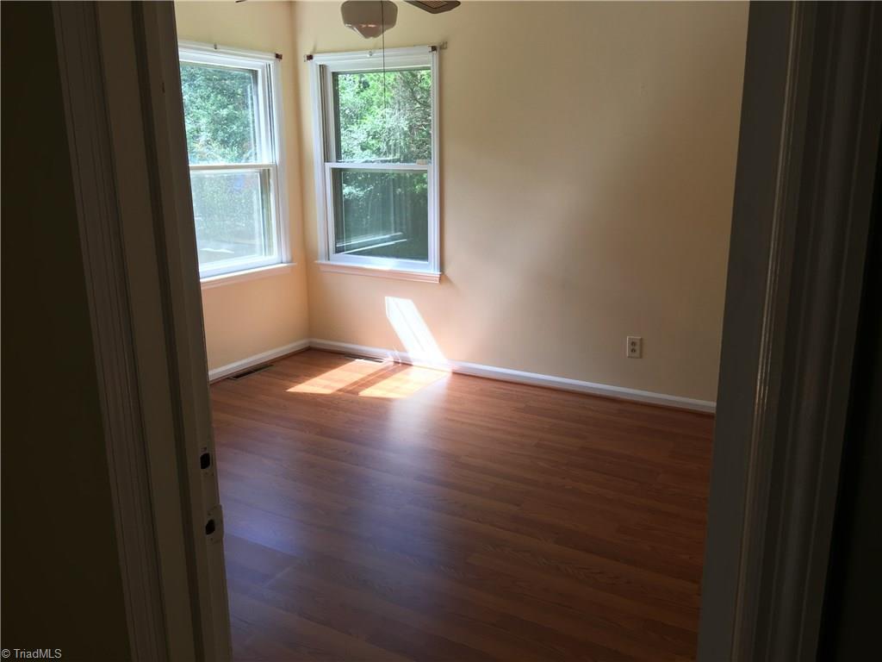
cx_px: 441
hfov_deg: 61.7
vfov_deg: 48.2
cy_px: 331
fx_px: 739
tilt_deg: -13.2
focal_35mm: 29
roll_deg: +0.4
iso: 32
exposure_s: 1/120
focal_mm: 4.15
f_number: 2.2
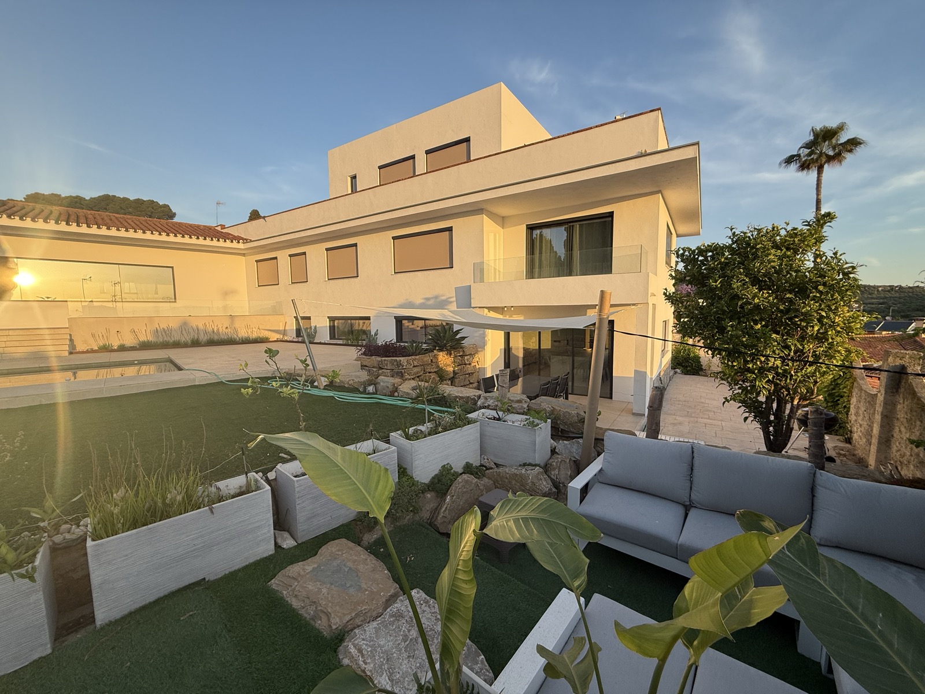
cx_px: 462
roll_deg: +0.8
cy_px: 347
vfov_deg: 85.7
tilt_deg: -5.3
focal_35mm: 14
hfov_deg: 102.1
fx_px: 374
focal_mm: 2.22
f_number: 2.2
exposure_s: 1/458
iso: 50
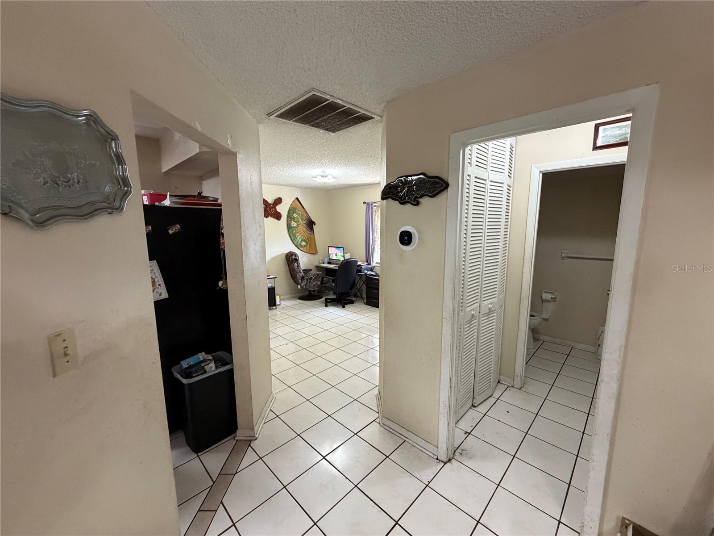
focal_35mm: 14
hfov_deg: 102.1
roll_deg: -0.4
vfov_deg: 85.7
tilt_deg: -7.1
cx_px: 357
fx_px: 289
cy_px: 268
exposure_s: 1/60
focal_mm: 2.22
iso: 400
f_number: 2.2
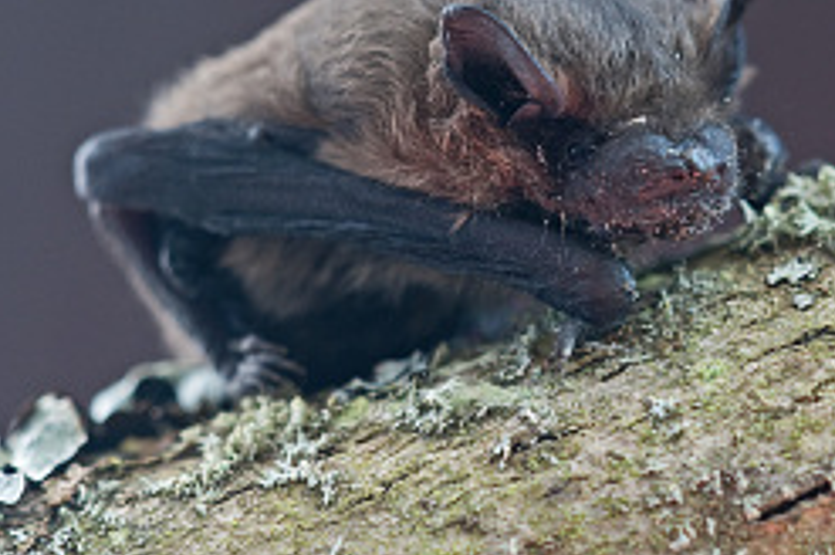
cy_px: 193
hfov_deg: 4.4
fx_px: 10817
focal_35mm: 467
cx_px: 531
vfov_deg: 2.9
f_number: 5.6
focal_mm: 150
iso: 200
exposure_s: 1/13
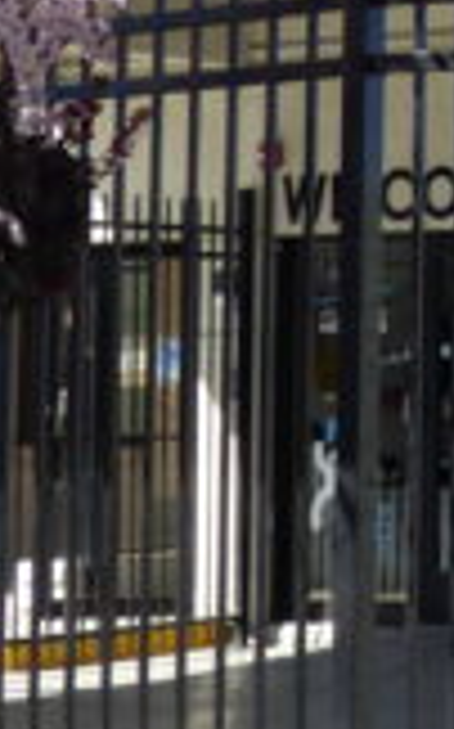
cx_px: 787
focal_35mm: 146
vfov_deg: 14.2
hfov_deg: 8.6
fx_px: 2895
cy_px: 45
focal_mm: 5.04
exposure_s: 1/500
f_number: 3.2
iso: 100
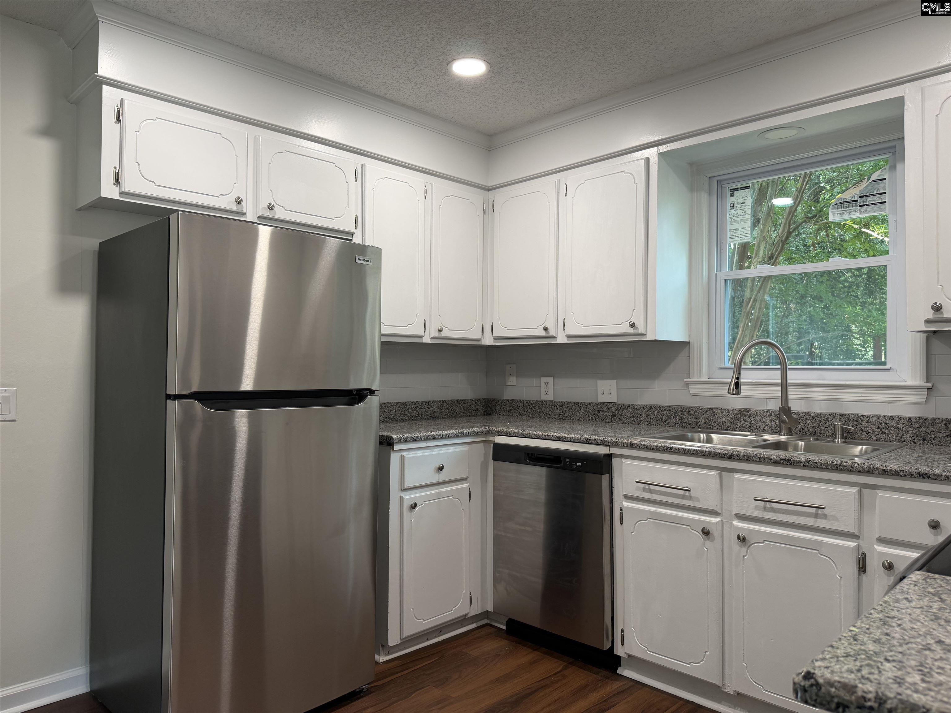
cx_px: 476
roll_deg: +0.1
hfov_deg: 71.6
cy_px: 356
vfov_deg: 56.8
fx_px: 659
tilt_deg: -0.1
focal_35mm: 24
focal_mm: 6.76
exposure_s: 1/120
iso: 125
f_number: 1.78
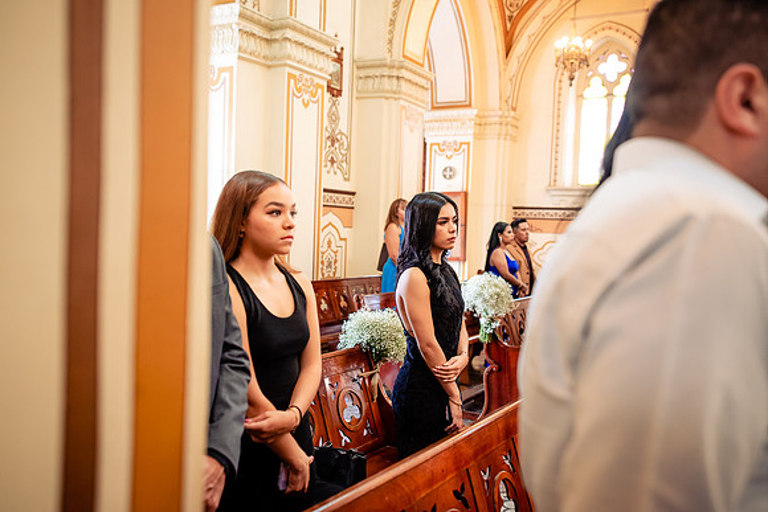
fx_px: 747
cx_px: 384
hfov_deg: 54.4
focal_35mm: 35
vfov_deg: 37.9
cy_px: 256
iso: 1250
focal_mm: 35
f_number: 3.2
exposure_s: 1/80
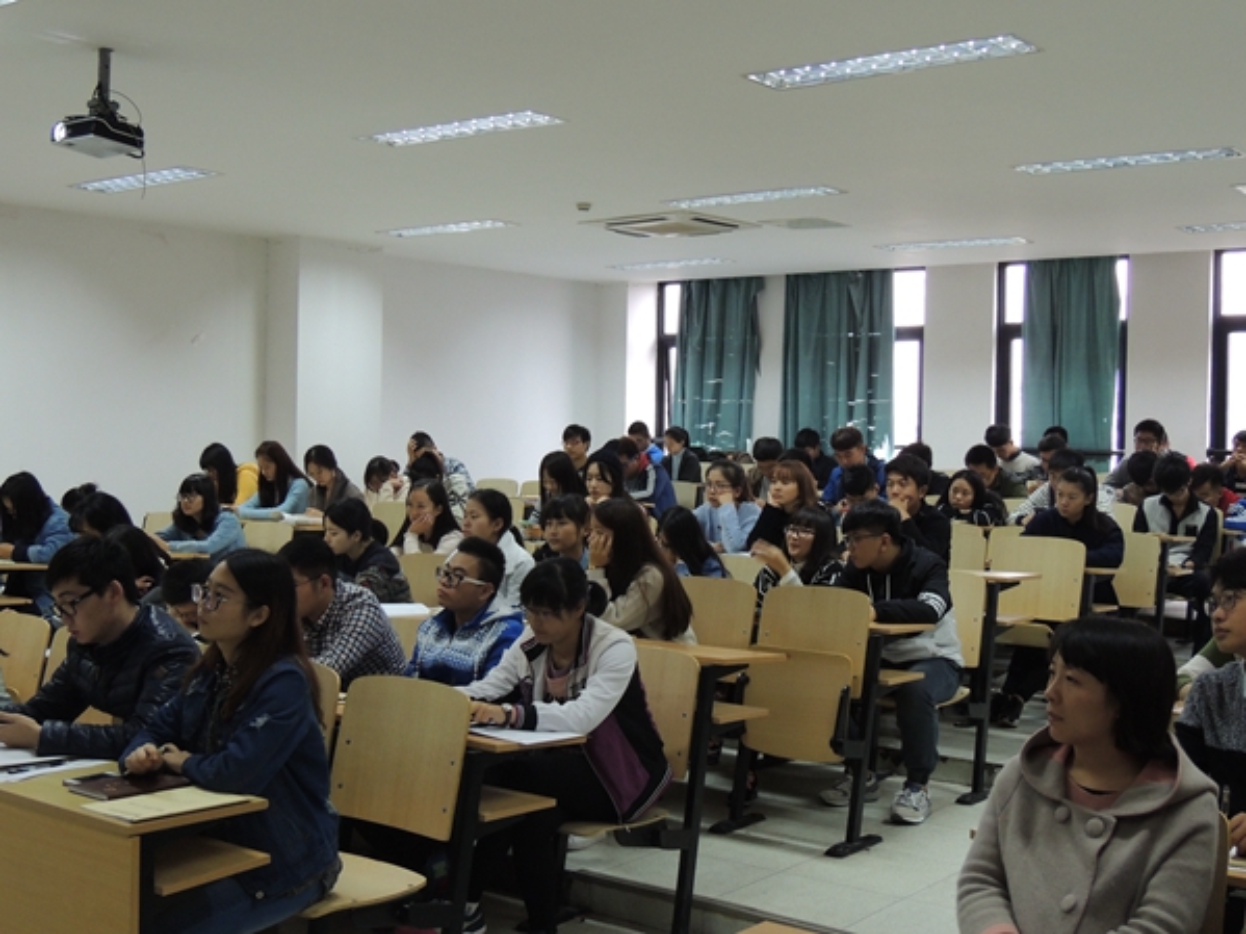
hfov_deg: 43.9
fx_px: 1547
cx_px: 623
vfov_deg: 33.6
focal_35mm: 43
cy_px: 467
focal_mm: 7.6
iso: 400
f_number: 3.4
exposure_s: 1/25
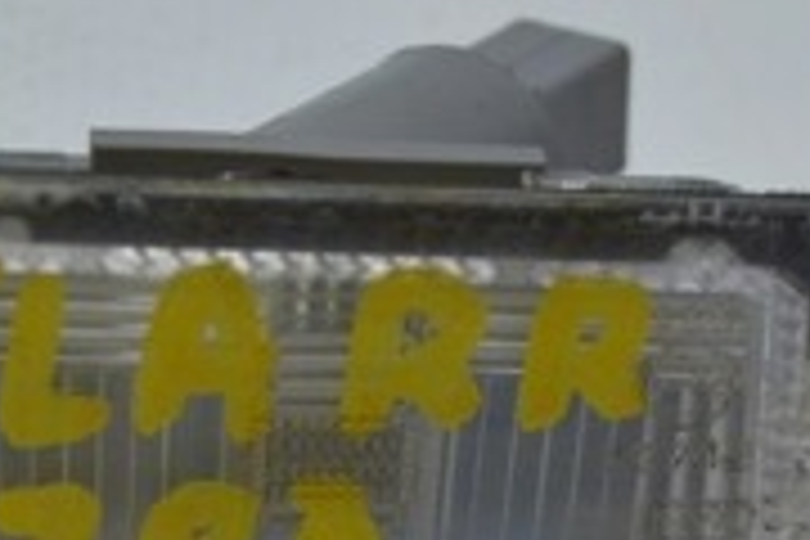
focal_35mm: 192
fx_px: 4320
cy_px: 524
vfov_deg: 7.1
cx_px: 225
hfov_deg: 10.7
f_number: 4.8
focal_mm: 36
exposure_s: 1/100
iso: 400
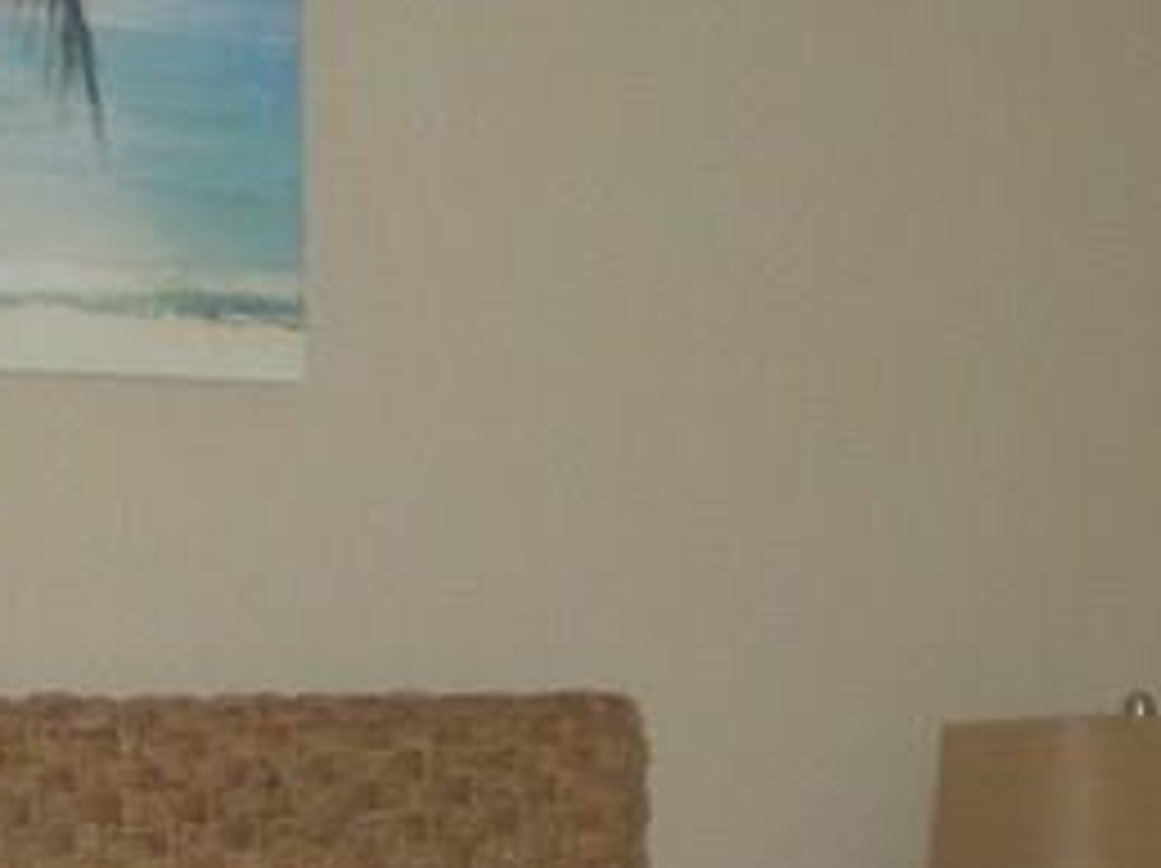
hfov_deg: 13.0
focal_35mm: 151
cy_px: 859
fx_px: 5060
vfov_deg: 9.7
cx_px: 225
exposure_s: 1/60
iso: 297
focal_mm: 6.3
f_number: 3.1
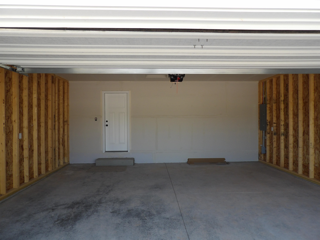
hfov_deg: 71.6
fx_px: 222
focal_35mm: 24
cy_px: 120
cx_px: 160
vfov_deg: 56.8
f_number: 3.2
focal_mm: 4.3
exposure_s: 1/156
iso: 100
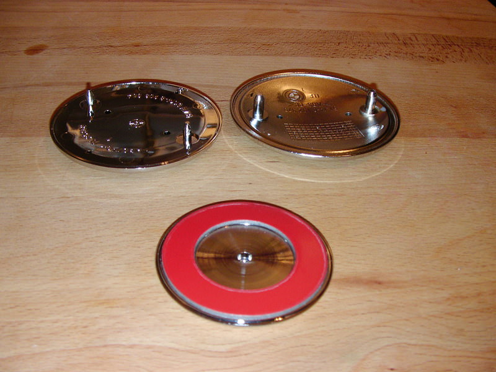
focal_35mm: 38
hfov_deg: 49.0
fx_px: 544
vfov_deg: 37.7
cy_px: 186
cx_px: 248
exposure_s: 1/30
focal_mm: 5.8
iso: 100
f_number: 3.5
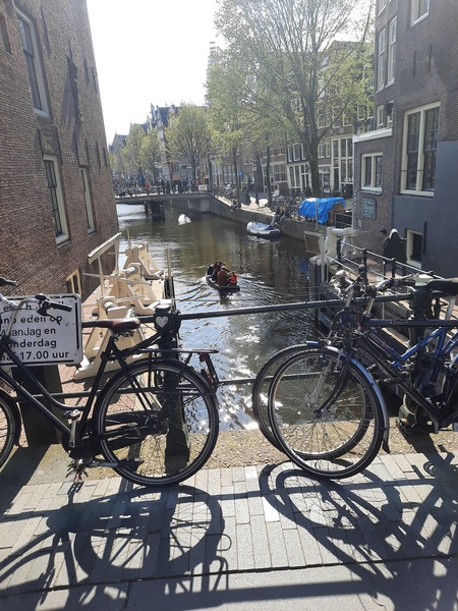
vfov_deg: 69.4
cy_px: 306
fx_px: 441
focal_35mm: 25
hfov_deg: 54.9
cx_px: 229
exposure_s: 1/672
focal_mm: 4.6
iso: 32
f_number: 2
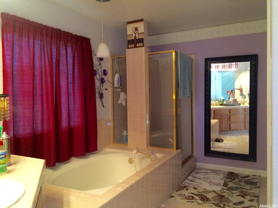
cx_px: 139
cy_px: 104
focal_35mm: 29
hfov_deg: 61.7
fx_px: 233
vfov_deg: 48.2
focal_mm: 4.15
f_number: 2.2
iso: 250
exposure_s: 1/30
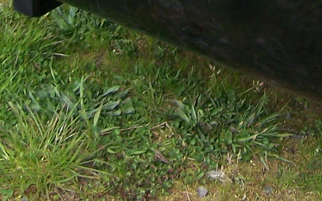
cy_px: -284
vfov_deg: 7.2
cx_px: 225
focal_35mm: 171
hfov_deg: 12.2
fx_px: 1500
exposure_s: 1/250
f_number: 2.8
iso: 64
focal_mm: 6.3
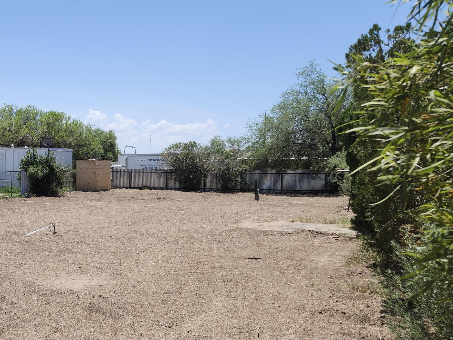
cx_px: 131
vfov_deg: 36.7
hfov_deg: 46.6
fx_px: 510
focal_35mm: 39
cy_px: 197
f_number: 1.8
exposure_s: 1/1650
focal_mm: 5.54
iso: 25
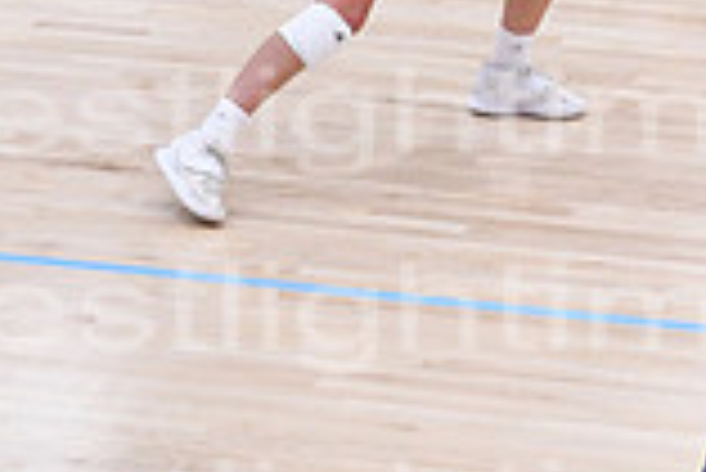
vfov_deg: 3.3
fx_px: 8143
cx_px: 468
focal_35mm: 415
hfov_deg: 5.0
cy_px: -173
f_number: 3.2
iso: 6400
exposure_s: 1/1000
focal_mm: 75
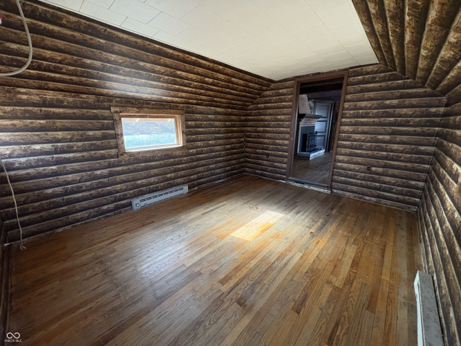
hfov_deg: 102.1
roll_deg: -0.1
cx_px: 230
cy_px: 173
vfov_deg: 85.7
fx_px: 186
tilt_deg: -16.0
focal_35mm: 14
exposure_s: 1/60
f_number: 2.2
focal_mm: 2.22
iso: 400
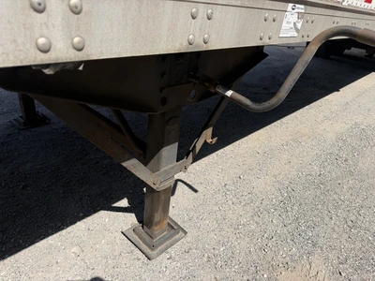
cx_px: 188
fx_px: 260
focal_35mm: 24
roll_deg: -9.0
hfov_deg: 71.6
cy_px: 140
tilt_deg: -26.2
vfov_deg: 56.8
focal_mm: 6.76
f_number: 1.78
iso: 100
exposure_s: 1/6173
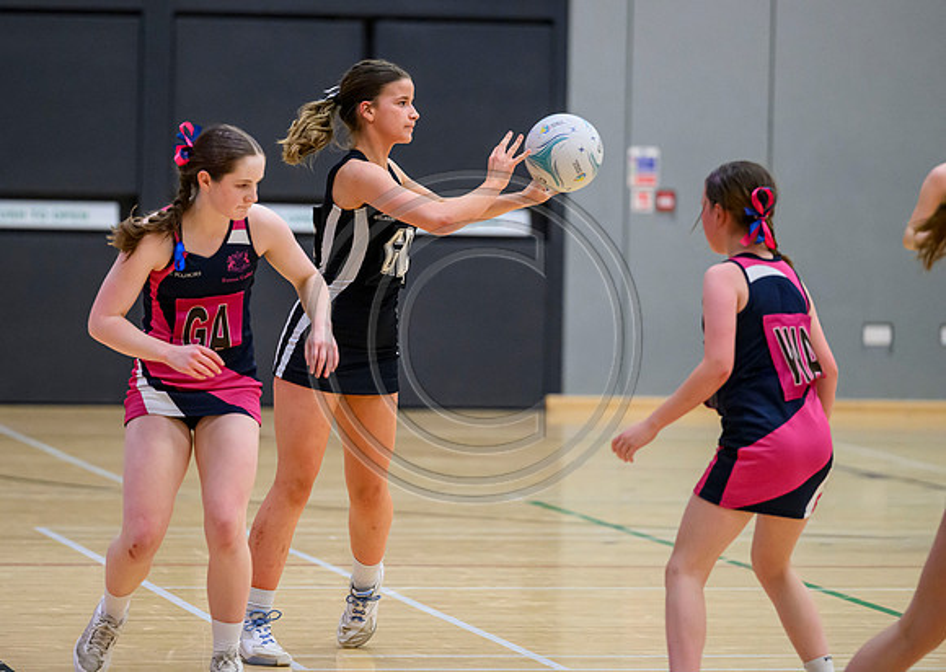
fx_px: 6461
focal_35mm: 241
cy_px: 284
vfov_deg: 6.0
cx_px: 364
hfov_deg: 8.4
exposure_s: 1/1000
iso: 6400
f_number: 3.2
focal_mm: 200
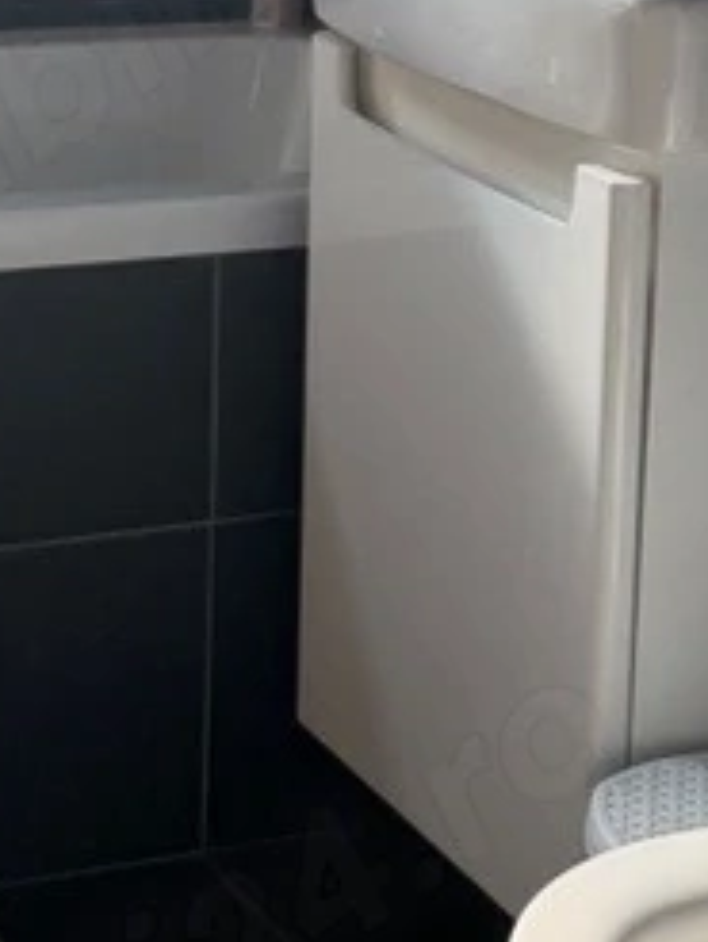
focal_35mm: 130
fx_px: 3539
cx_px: 448
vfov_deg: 15.0
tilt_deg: -13.8
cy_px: 146
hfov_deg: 11.4
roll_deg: -2.0
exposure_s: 1/342
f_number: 1.78
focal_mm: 6.76
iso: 80
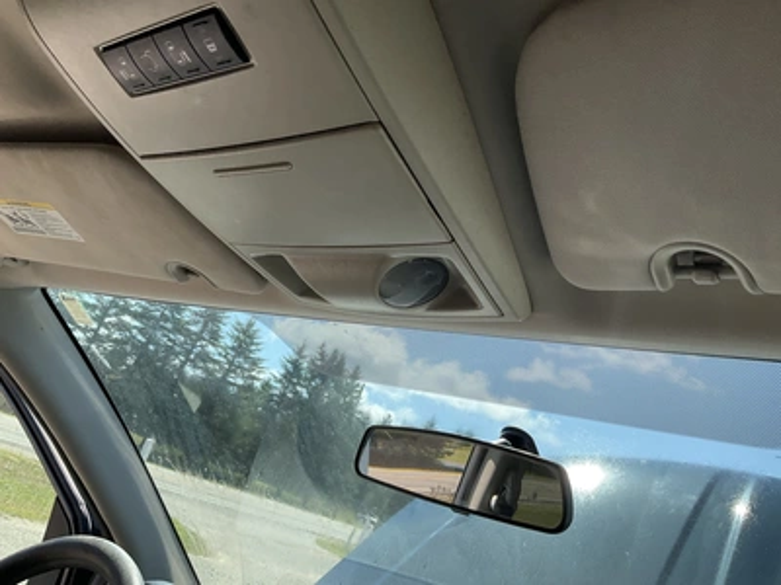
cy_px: 292
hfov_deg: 61.7
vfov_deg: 48.2
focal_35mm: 29
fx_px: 654
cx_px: 390
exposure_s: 1/700
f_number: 1.8
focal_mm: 3
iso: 25
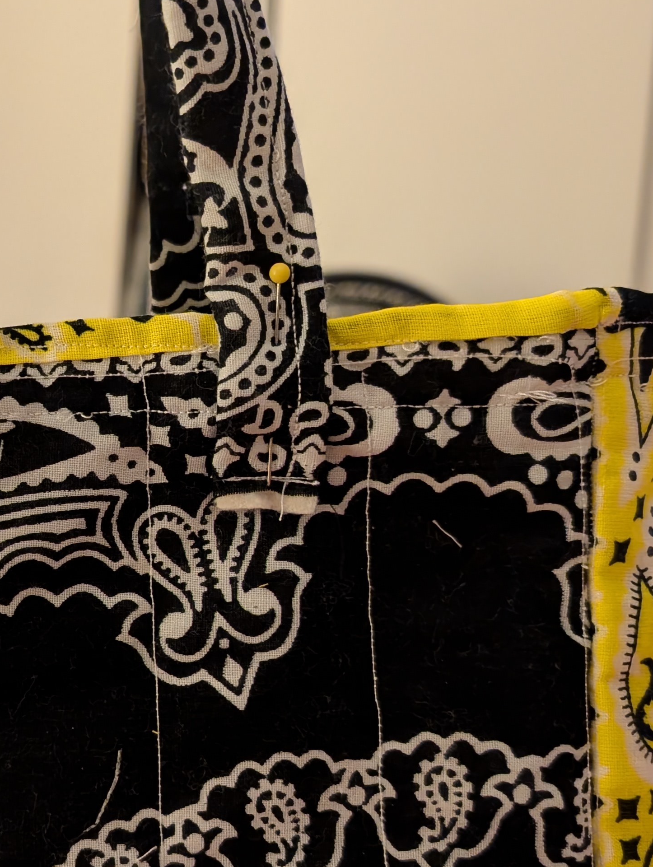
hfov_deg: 27.4
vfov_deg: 37.3
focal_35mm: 51
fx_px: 1279
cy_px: 528
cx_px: 38
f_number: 1.68
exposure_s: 1/39.6
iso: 2063
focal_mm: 6.9
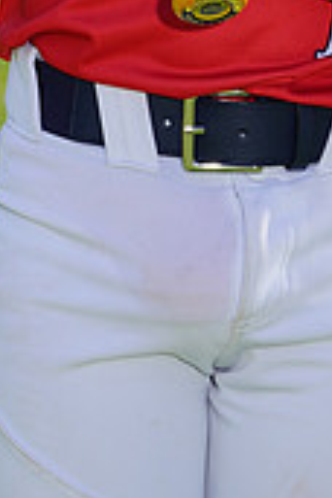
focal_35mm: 707
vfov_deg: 2.9
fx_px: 9779
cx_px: 249
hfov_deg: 1.9
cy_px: -326
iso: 100
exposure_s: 1/250
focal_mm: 209
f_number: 7.1
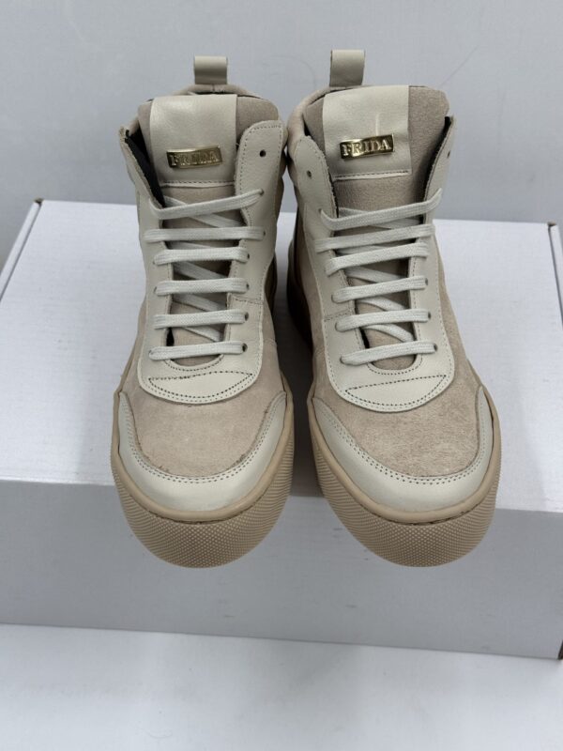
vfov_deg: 39.7
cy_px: 376
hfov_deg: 30.3
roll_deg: +1.7
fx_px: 1041
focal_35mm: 48
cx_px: 282
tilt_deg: -44.6
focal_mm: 6.76
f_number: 1.78
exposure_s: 1/951
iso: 80
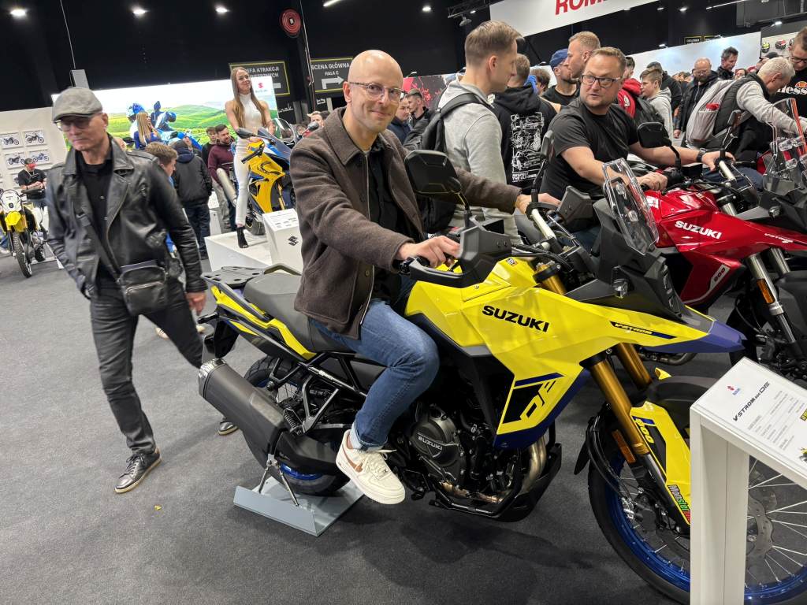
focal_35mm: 26
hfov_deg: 67.3
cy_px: 302
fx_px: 606
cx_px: 404
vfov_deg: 53.1
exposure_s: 1/50
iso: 125
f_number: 1.6
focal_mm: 5.96
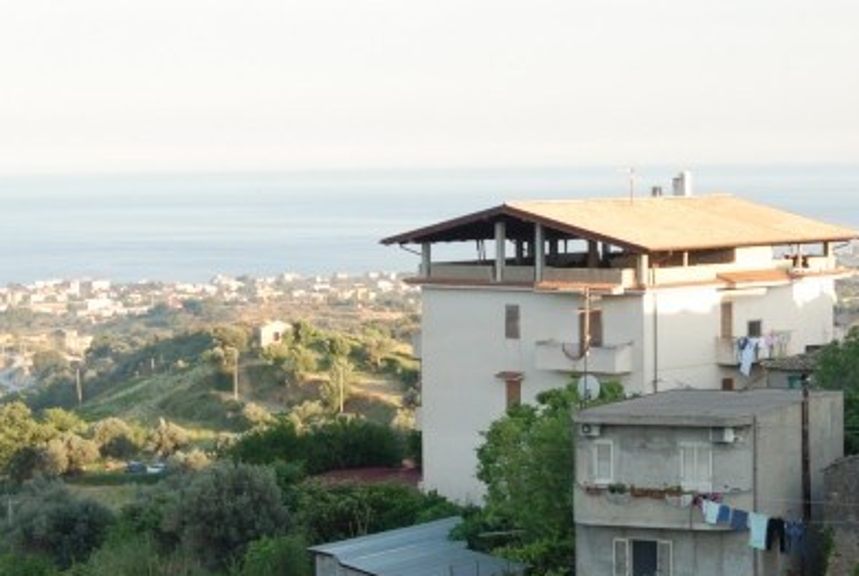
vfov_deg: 12.5
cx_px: 420
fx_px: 2629
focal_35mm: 110
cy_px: 436
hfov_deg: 18.6
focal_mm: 28
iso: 100
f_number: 3.5
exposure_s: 1/160
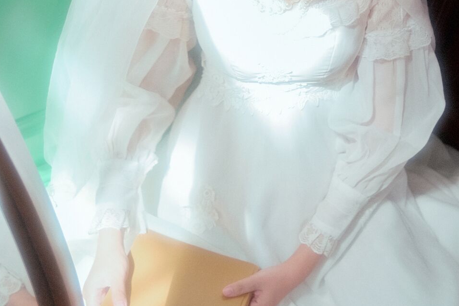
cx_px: 242
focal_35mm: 77
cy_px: 61
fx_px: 982
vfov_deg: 17.6
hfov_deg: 26.3
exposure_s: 1/250
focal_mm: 27.4
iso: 640
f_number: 2.8
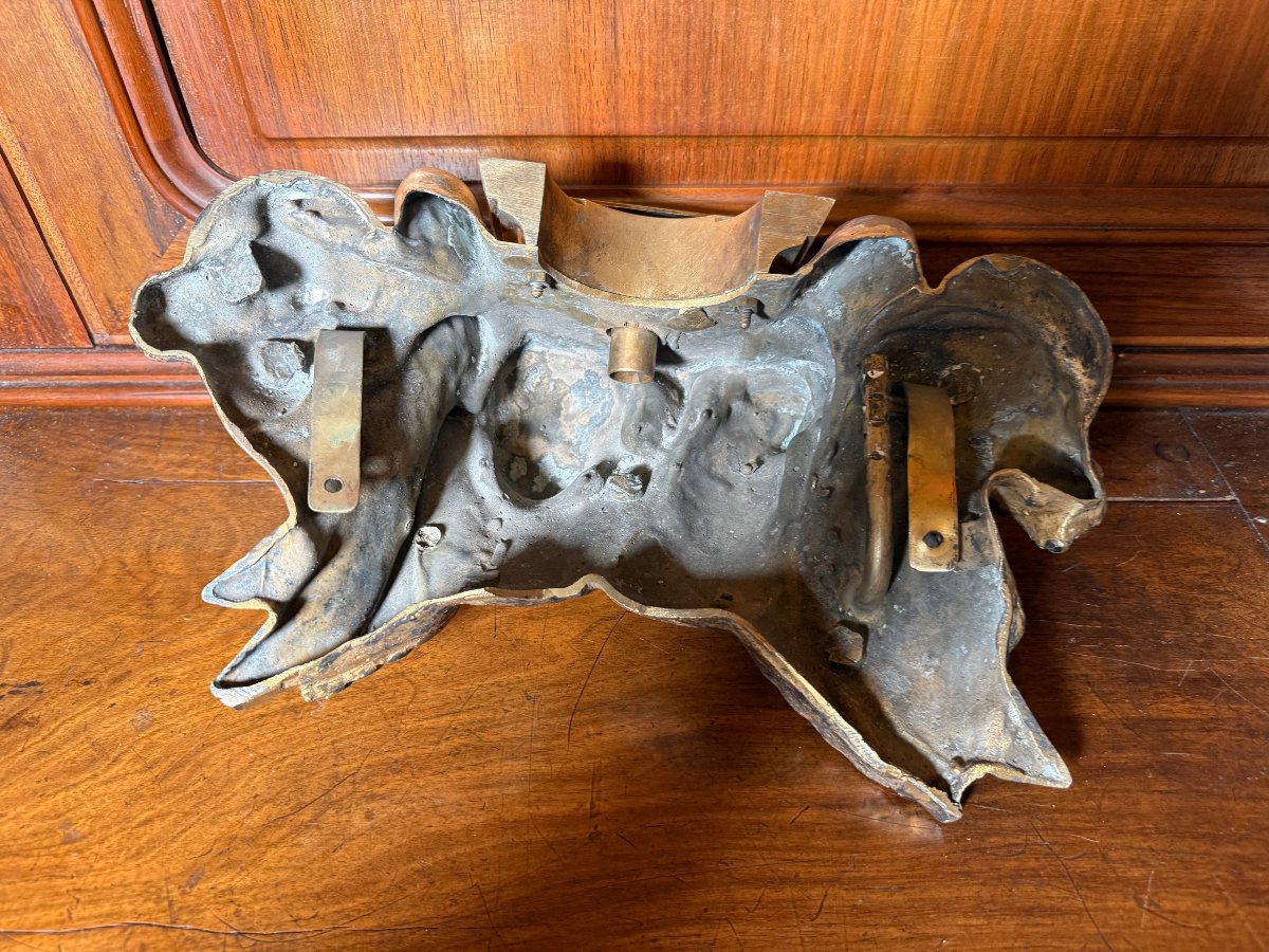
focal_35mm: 24
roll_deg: +1.7
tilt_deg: -42.1
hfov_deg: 71.6
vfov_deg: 56.8
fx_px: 880
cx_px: 634
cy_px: 476
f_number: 1.78
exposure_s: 1/60
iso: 250
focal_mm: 6.76
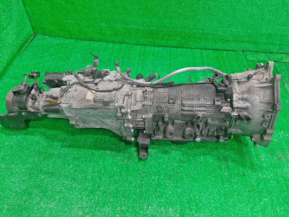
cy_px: 108
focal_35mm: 26
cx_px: 144
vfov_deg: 53.1
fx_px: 217
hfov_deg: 67.3
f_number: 1.7
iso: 180
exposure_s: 1/50
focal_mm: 3.93
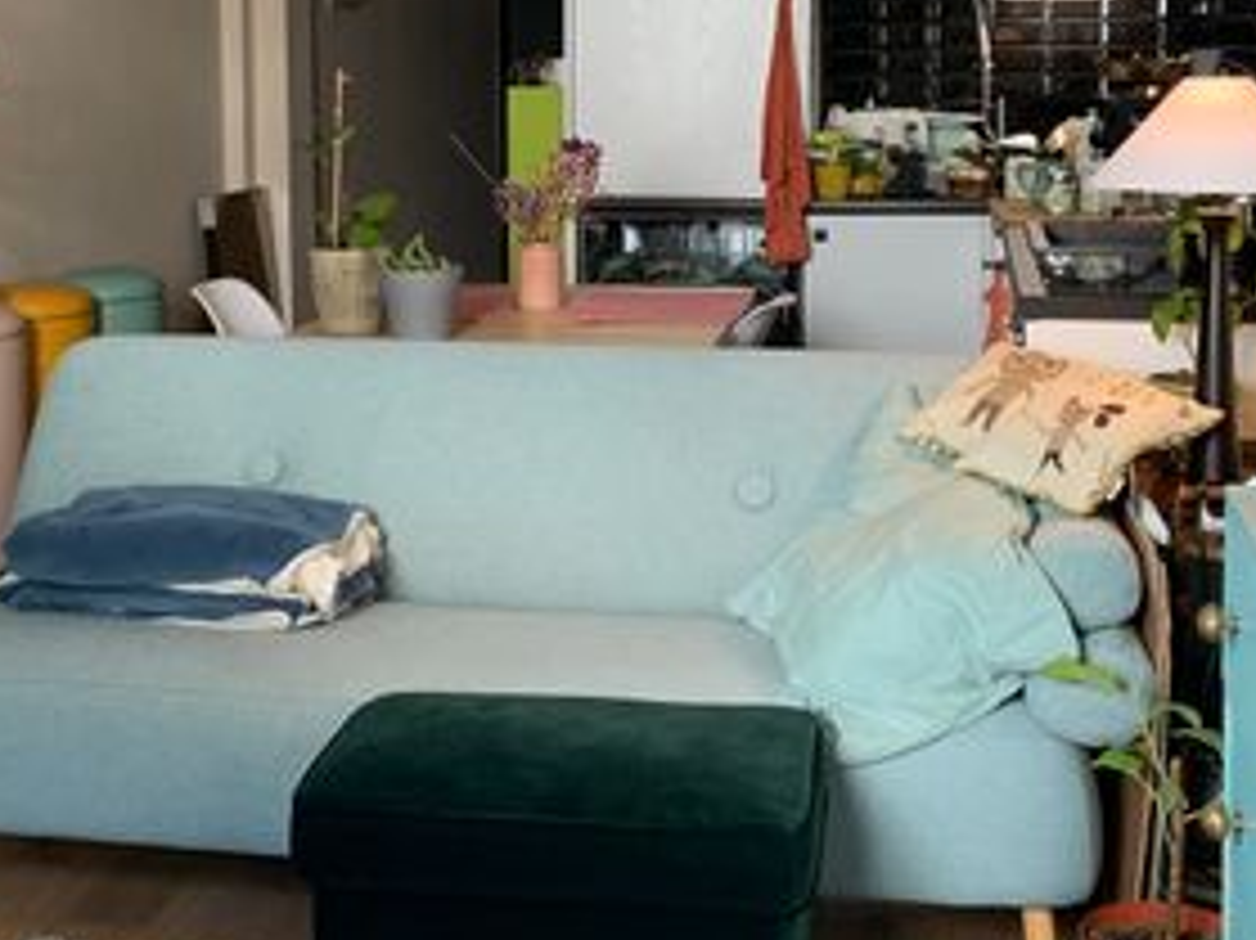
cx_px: 576
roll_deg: +1.1
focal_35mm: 56
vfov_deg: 25.6
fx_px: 2031
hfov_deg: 34.3
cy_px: 180
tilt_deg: -3.6
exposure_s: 1/50
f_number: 1.8
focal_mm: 4.25
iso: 125
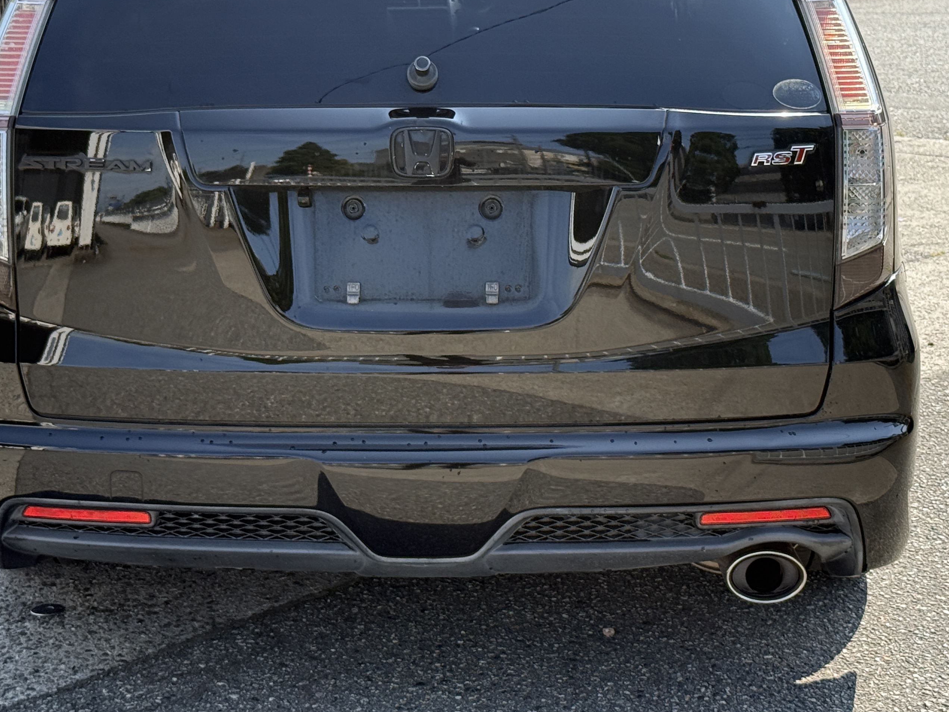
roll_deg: +0.8
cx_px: 436
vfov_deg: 19.3
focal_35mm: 76
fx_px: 2083
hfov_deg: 25.7
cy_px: 225
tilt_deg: -9.8
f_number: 1.78
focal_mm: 6.76
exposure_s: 1/2033
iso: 100
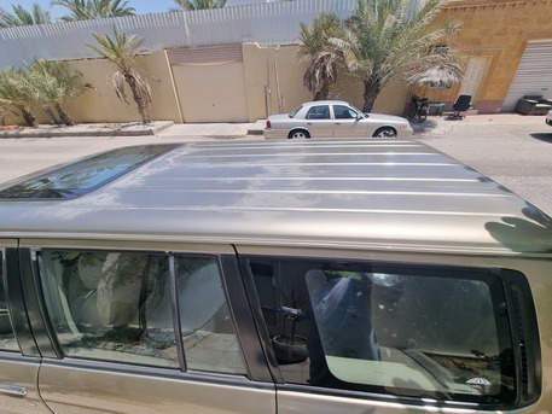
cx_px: 276
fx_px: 207
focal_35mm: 13
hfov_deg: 106.2
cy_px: 207
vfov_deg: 89.9
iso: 50
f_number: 2.2
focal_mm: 2.2
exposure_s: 1/1944
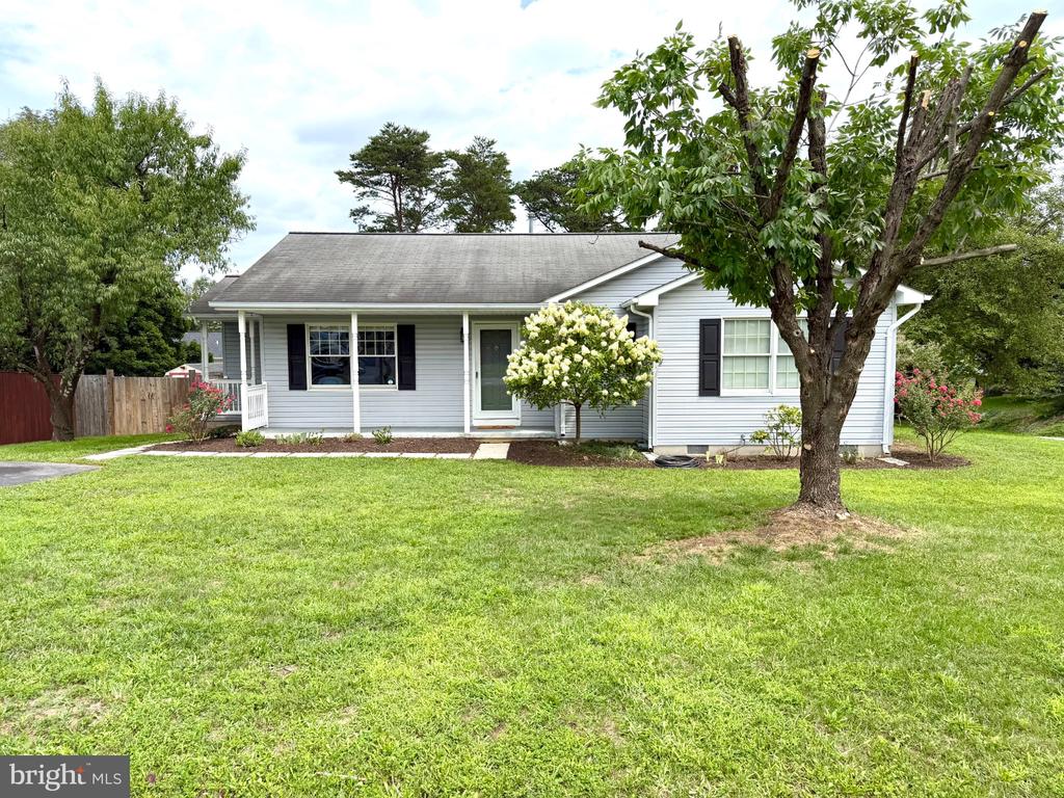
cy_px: 399
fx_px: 738
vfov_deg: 56.8
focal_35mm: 24
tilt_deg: -3.7
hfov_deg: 71.6
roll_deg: +0.7
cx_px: 532
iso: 80
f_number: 1.78
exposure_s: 1/3425
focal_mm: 6.76
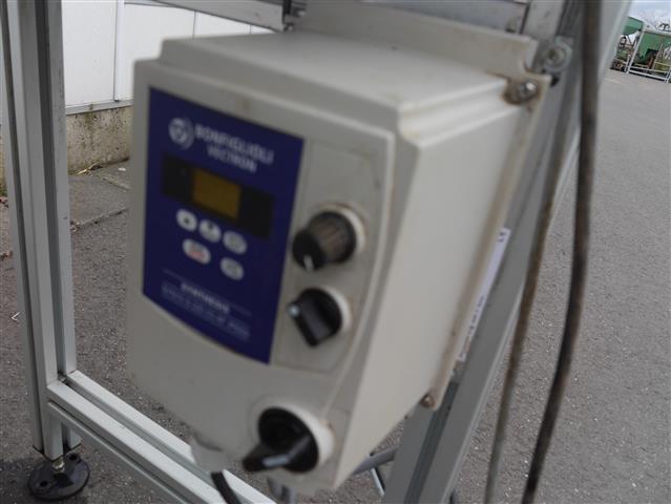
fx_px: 543
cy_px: 252
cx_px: 336
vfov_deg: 49.8
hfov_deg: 63.4
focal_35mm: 28
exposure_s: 1/200
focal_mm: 14
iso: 160
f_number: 5.6
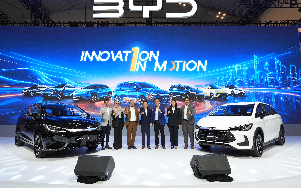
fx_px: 164
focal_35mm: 20
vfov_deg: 59.7
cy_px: 95
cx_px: 149
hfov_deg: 85.1
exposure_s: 1/400
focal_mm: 19
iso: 1250
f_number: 4
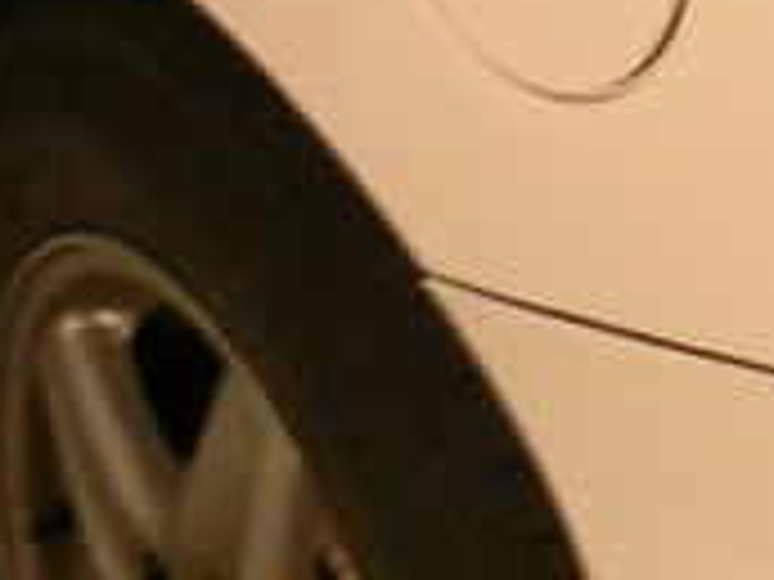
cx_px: 770
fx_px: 3958
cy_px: 130
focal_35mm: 177
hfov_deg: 11.1
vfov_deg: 8.4
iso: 50
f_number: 2.8
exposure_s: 1/9.2
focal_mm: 5.8
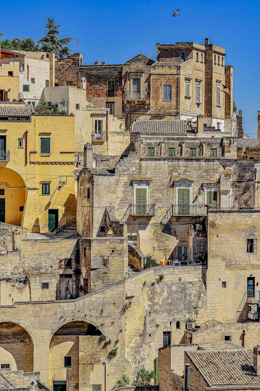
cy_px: 196
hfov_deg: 13.7
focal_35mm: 100
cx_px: 130
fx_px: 1085
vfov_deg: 20.4
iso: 200
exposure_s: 1/200
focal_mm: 100
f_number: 16
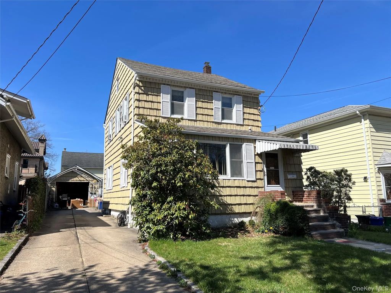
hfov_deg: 67.3
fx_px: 294
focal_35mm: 26
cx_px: 196
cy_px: 146
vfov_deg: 53.1
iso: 50
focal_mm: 5.7
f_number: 1.5
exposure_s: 1/4274
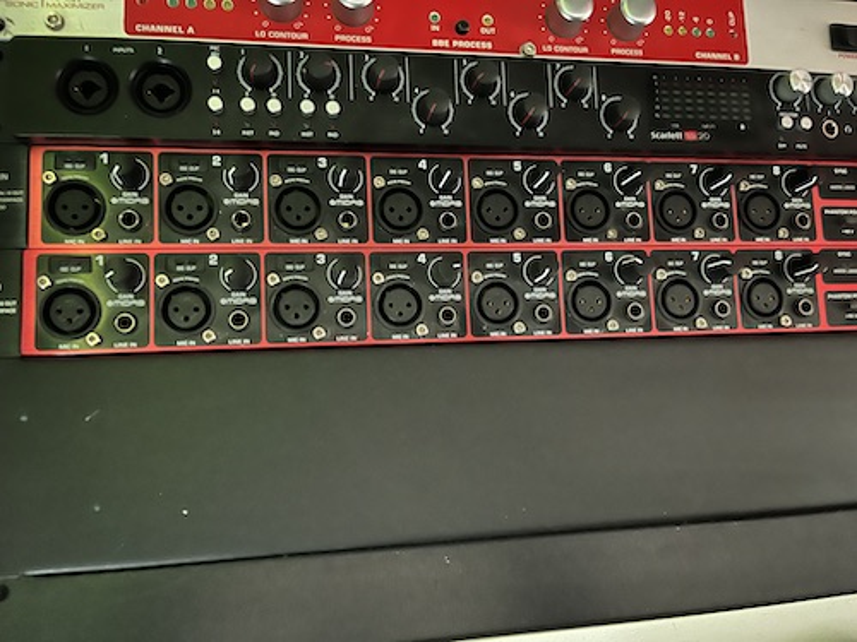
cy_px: 321
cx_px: 428
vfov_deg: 53.1
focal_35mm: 26
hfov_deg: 67.3
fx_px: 644
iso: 1600
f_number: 1.6
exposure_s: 1/14
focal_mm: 5.1
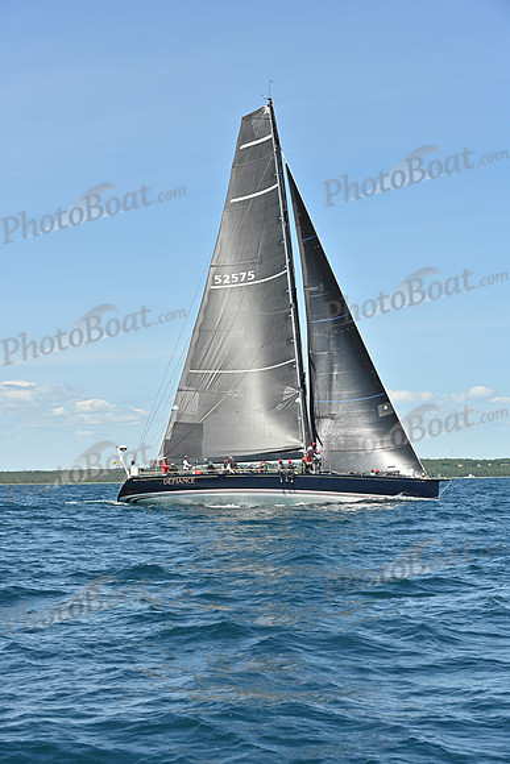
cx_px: 255
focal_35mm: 70
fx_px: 1486
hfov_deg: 19.5
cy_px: 382
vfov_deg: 28.8
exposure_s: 1/1000
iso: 320
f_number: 8
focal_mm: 70
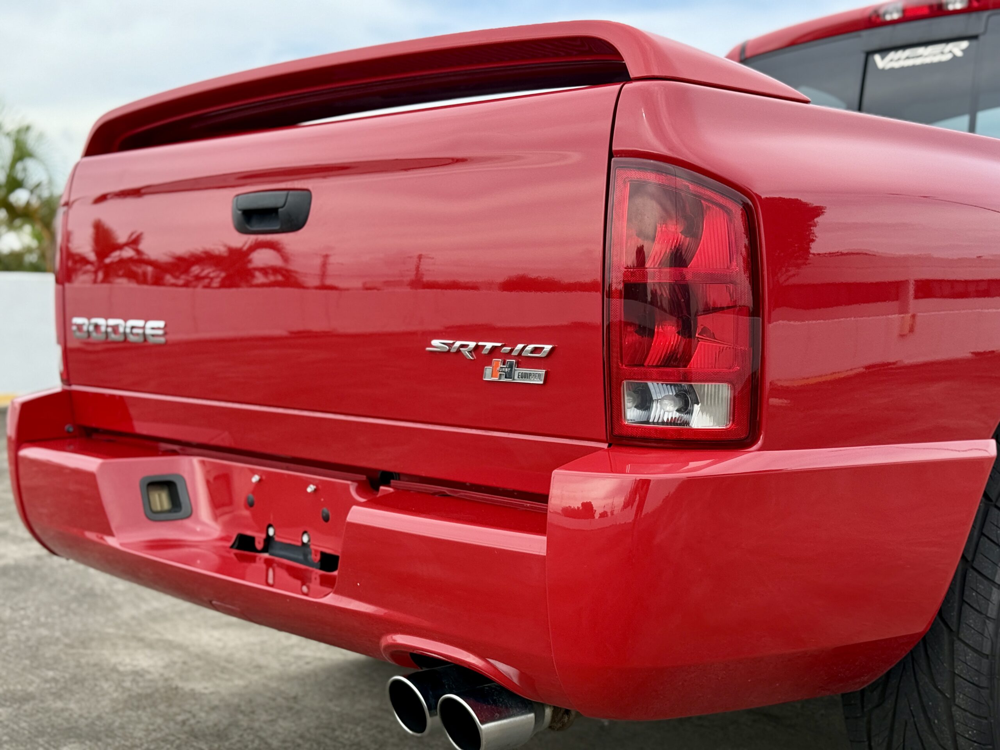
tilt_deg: -2.8
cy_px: 375
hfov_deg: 39.7
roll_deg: -1.2
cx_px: 500
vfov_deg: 30.3
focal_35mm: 48
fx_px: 1387
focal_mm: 6.76
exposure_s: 1/1133
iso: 100
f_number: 1.78
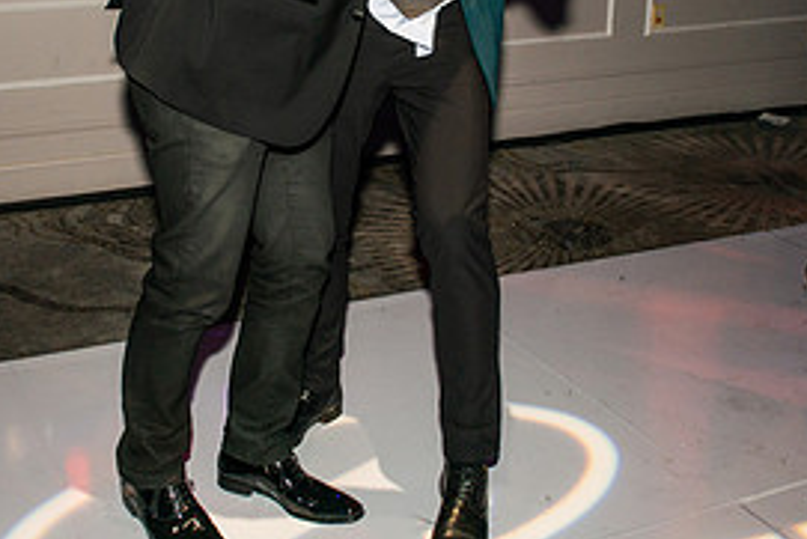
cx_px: 338
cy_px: 141
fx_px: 1189
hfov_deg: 37.4
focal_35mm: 53
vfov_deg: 25.3
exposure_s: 1/160
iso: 640
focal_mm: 24
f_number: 4.5
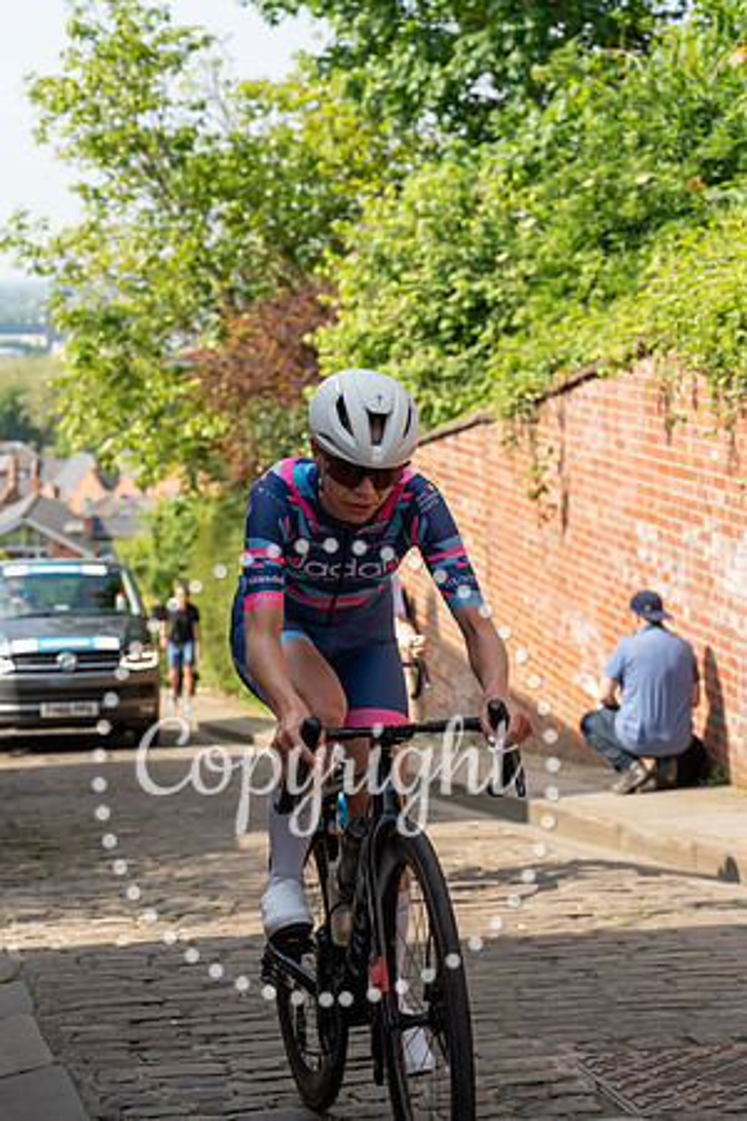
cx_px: 374
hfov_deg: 18.7
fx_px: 2272
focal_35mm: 73
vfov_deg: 27.7
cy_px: 560
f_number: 5.6
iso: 200
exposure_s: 1/640
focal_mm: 73
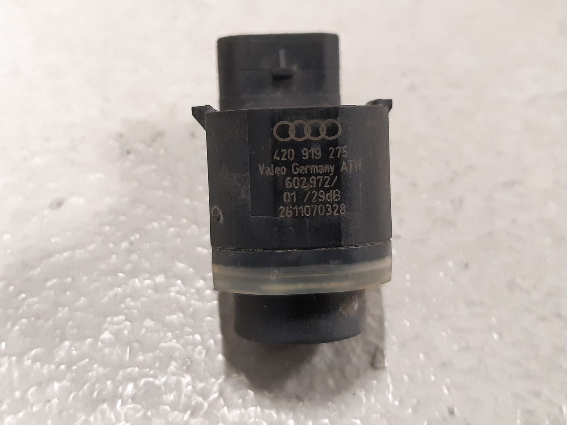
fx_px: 524
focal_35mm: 32
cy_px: 183
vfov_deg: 44.0
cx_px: 271
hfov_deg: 56.8
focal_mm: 3.93
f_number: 1.7
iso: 250
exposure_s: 1/25
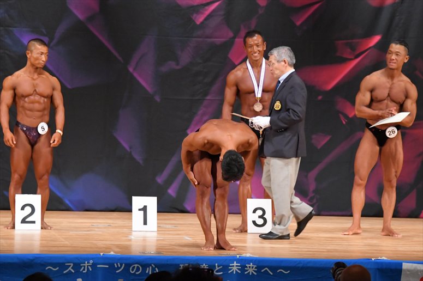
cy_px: 140
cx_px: 212
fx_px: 2642
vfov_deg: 6.1
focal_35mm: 225
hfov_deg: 9.2
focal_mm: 150
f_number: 5.6
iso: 6400
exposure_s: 1/400
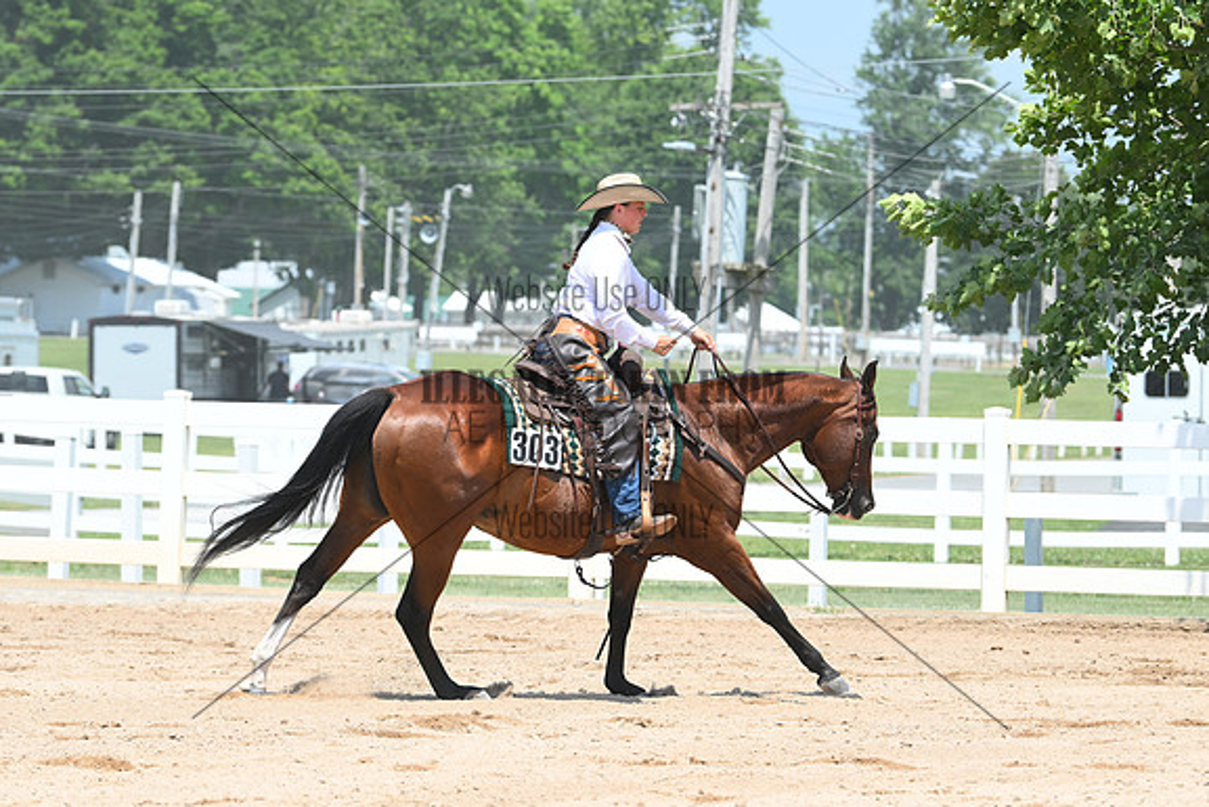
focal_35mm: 203
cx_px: 603
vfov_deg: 6.8
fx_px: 6819
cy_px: 404
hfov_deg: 10.1
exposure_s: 1/1347
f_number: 5
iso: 250
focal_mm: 135
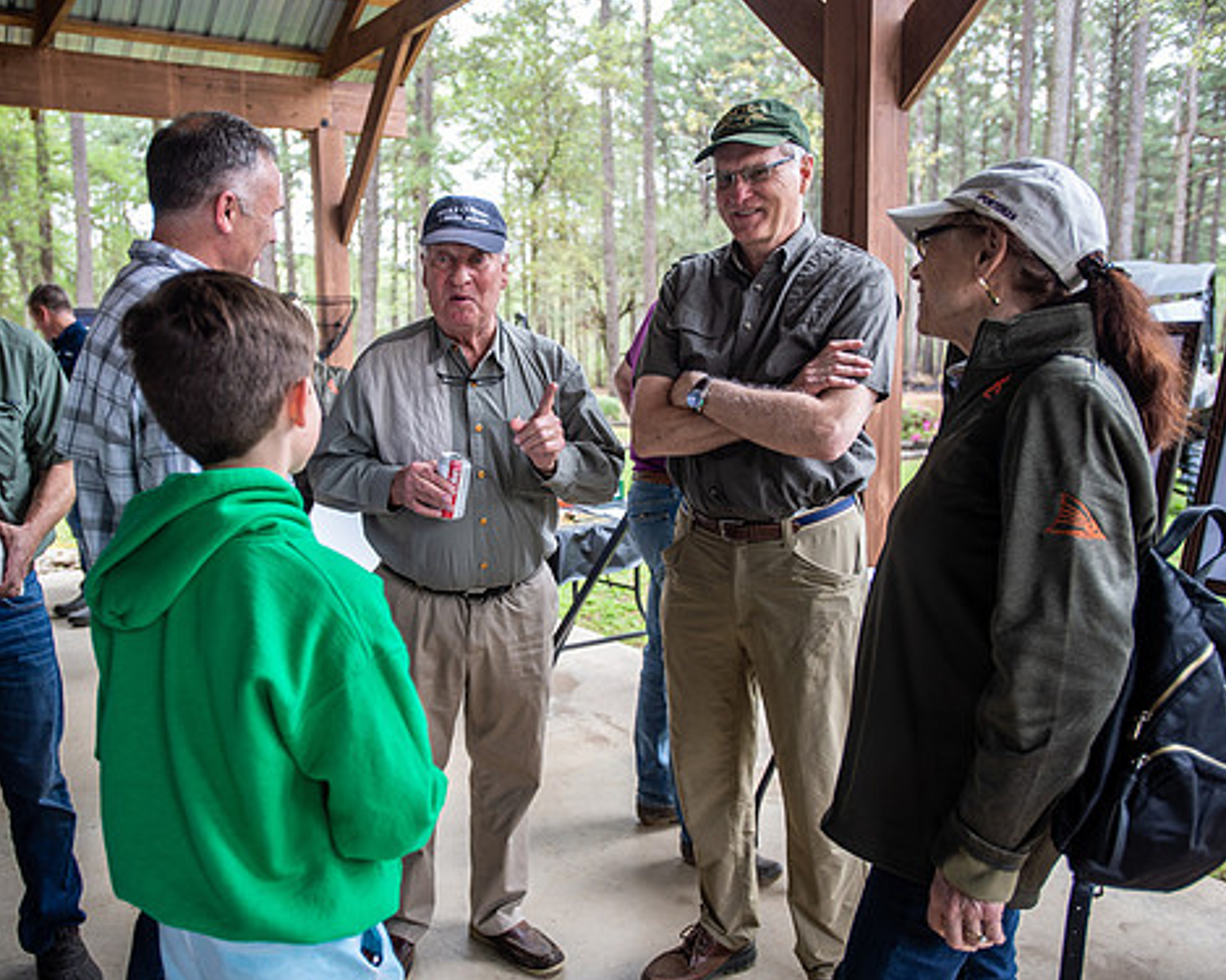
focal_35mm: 29
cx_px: 525
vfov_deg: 50.0
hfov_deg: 60.2
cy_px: 483
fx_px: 1052
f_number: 2.8
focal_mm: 25
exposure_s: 1/125
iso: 400
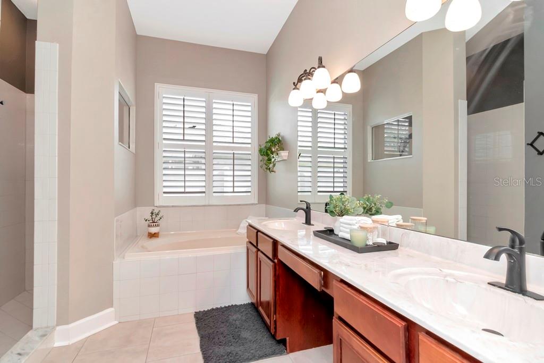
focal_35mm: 16
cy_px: 182
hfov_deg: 95.0
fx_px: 249
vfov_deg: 72.1
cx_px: 272
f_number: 7.1
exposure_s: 1/80
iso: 800
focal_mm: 11
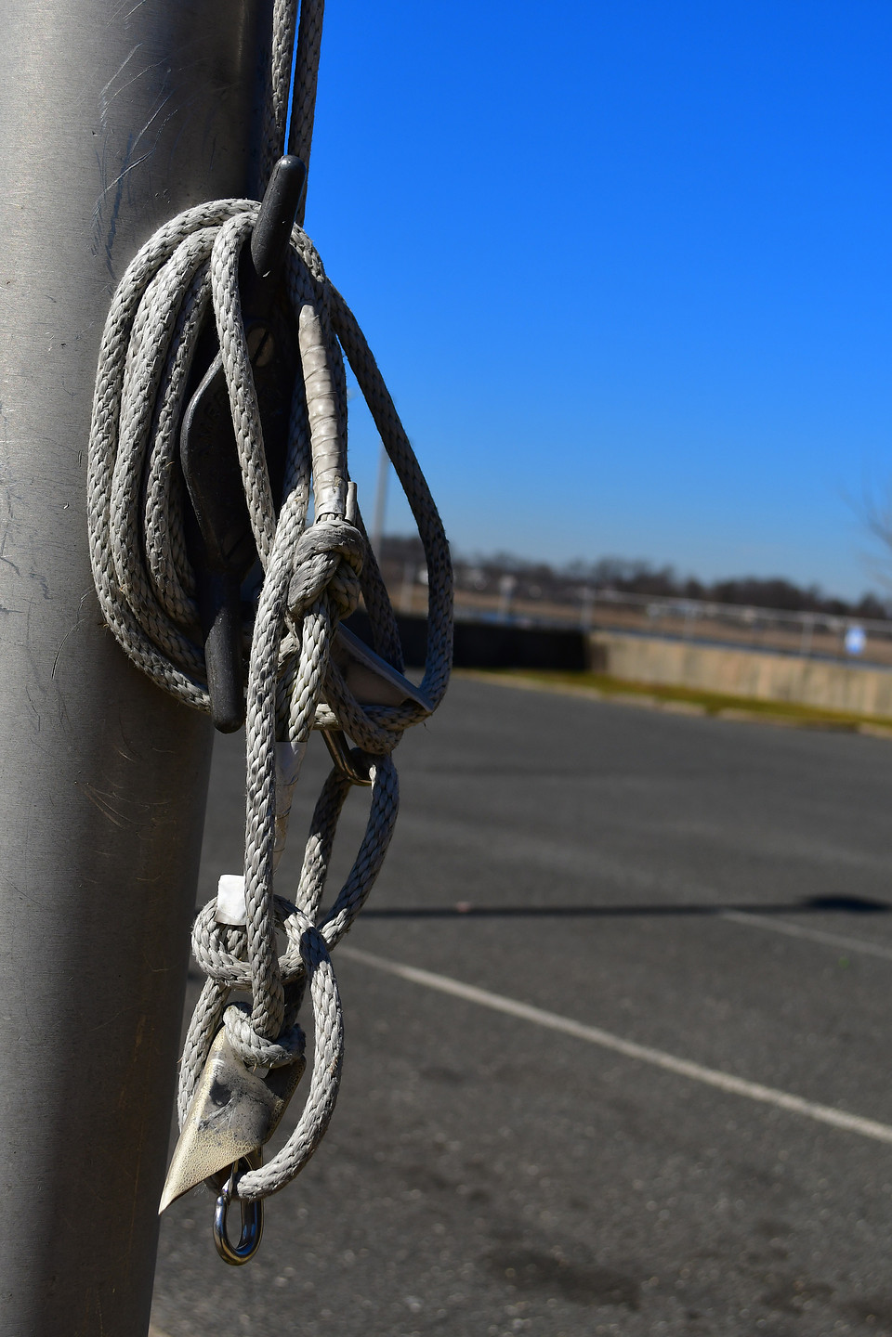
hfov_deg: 31.2
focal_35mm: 43
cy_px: 668
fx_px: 1598
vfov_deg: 45.4
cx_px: 446
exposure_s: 1/2000
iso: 200
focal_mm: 29
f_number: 5.6
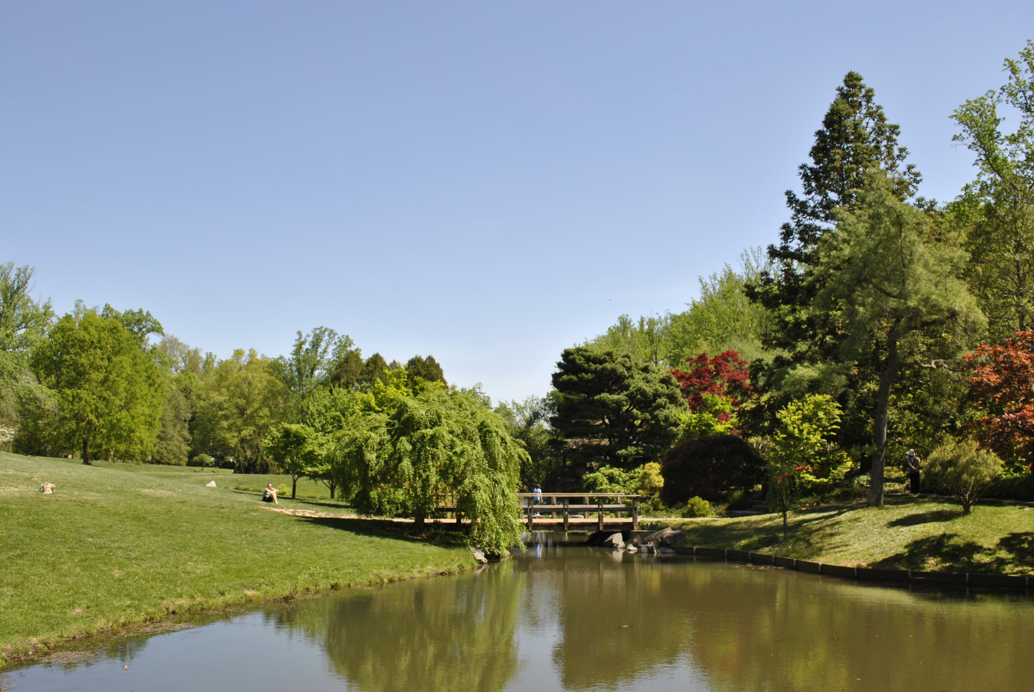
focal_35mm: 33
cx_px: 517
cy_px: 346
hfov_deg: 57.2
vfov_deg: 40.1
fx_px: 949
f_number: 8
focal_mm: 22
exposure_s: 1/200
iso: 100
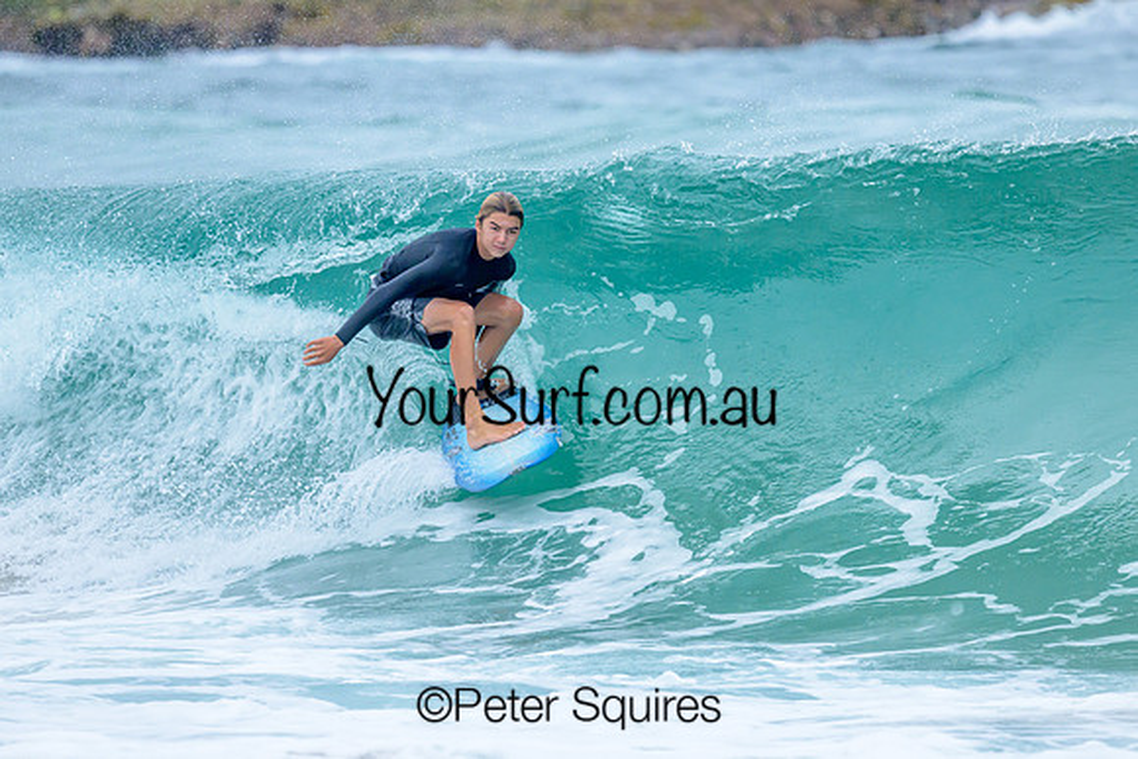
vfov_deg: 1.3
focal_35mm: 1100
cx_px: 528
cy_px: 387
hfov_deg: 1.9
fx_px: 34766
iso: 1100
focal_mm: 800
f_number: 6.3
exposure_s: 1/3200
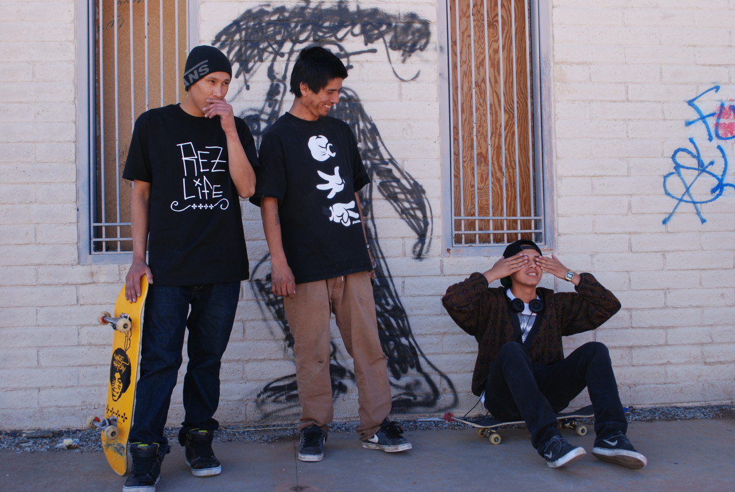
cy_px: 246
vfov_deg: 34.3
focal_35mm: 39
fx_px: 797
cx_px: 368
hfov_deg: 49.5
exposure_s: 1/125
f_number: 6.3
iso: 200
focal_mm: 26
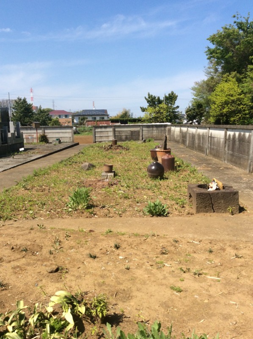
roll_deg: +1.5
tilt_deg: -9.8
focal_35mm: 32
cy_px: 170
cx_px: 126
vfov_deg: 56.9
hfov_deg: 44.1
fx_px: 313
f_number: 2.4
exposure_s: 1/1590
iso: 32
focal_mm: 3.3
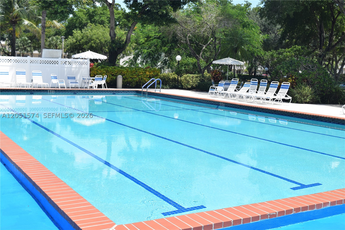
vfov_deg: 28.9
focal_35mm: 46
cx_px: 172
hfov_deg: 42.3
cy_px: 115
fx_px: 446
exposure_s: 1/320
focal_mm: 31
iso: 200
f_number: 9
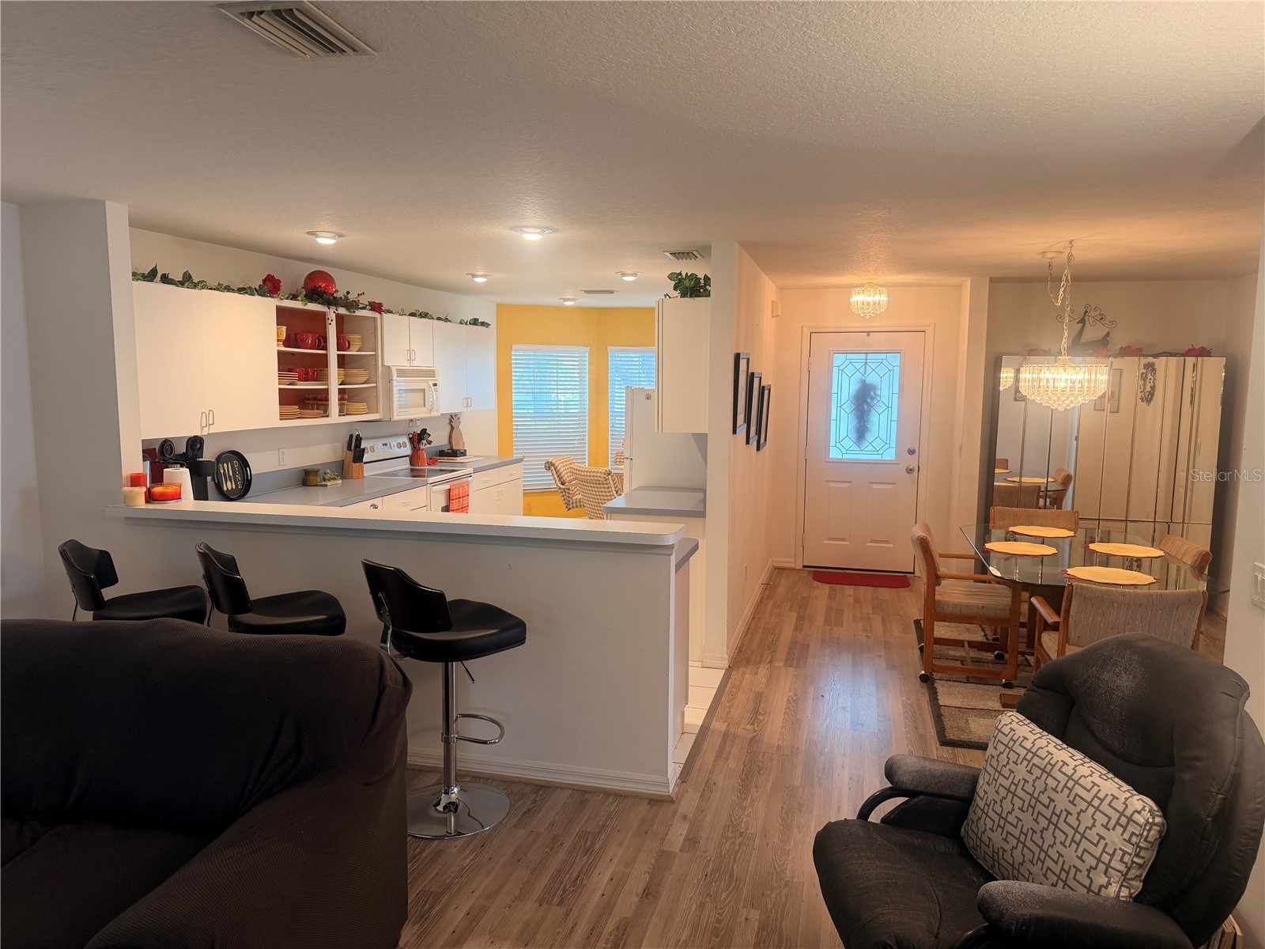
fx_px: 877
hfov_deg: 71.6
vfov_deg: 56.8
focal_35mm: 24
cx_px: 632
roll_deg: -0.7
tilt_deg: -6.2
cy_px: 474
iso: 160
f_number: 1.78
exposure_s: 1/60
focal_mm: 6.76
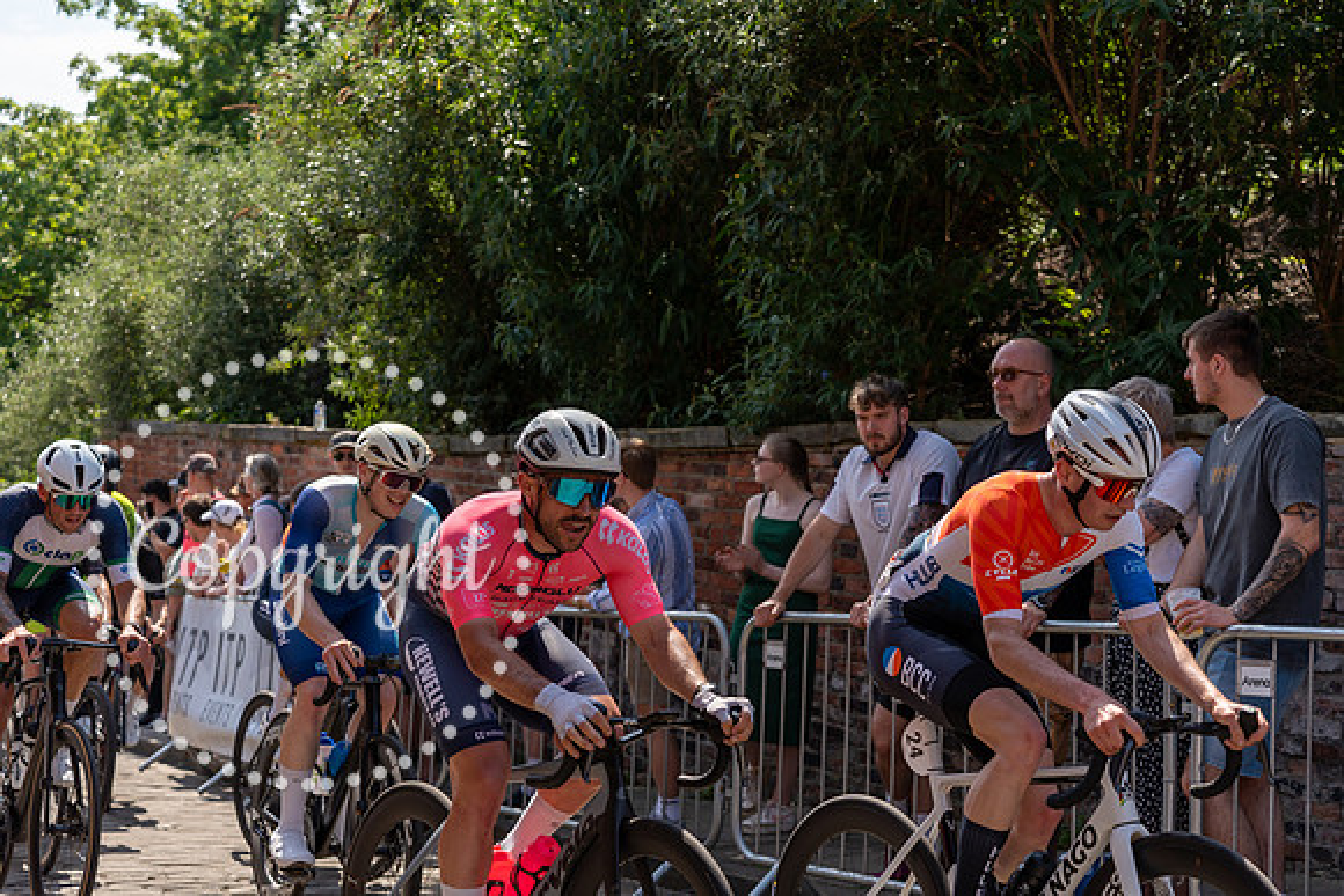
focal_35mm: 61
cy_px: 448
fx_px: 2278
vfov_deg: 22.3
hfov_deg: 32.9
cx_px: 672
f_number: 4
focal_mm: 61
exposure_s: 1/1600
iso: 160
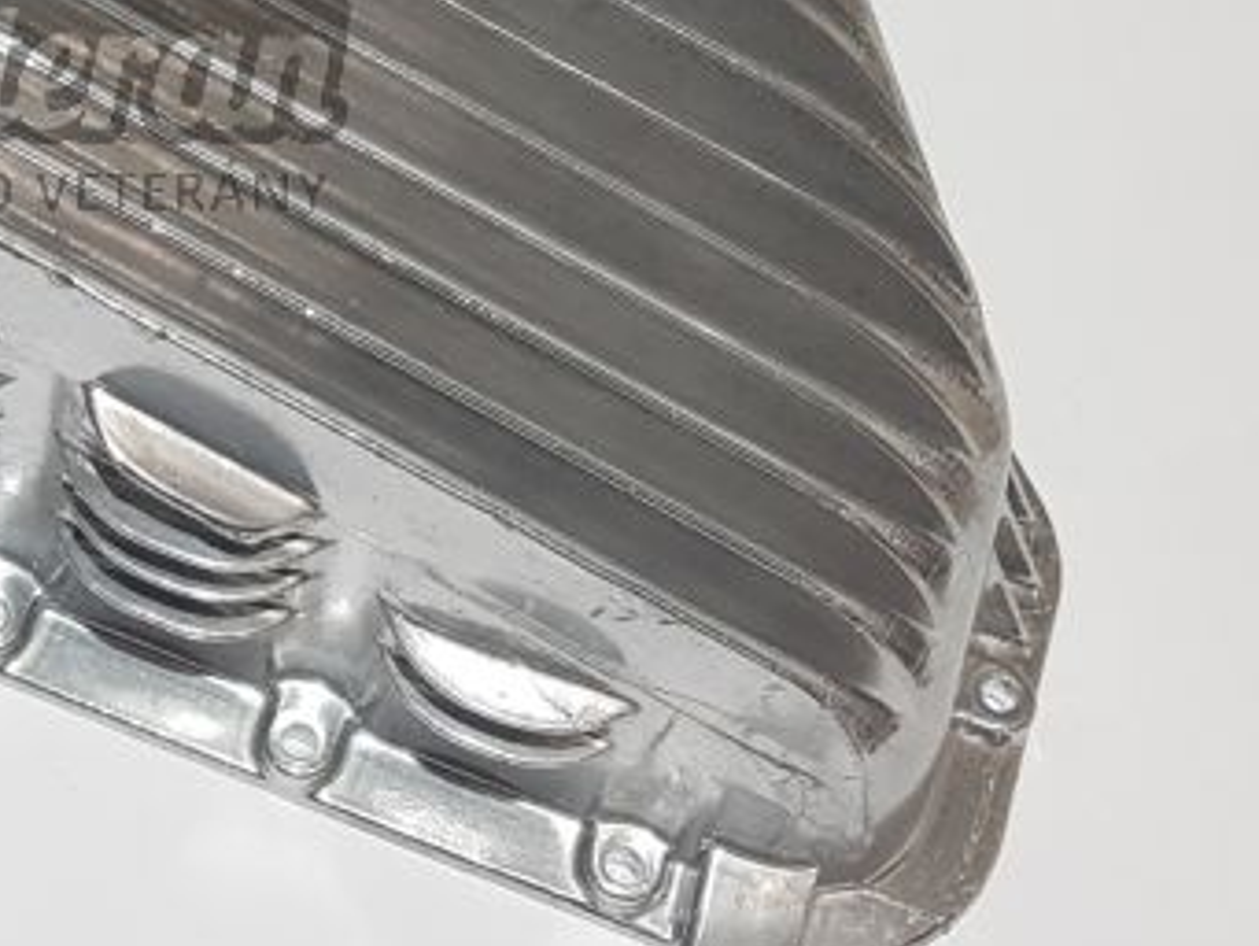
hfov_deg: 29.3
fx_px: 2219
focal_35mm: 61
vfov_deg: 23.1
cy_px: 7
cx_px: -41
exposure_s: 1/50
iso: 64
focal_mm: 4.2
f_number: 1.7
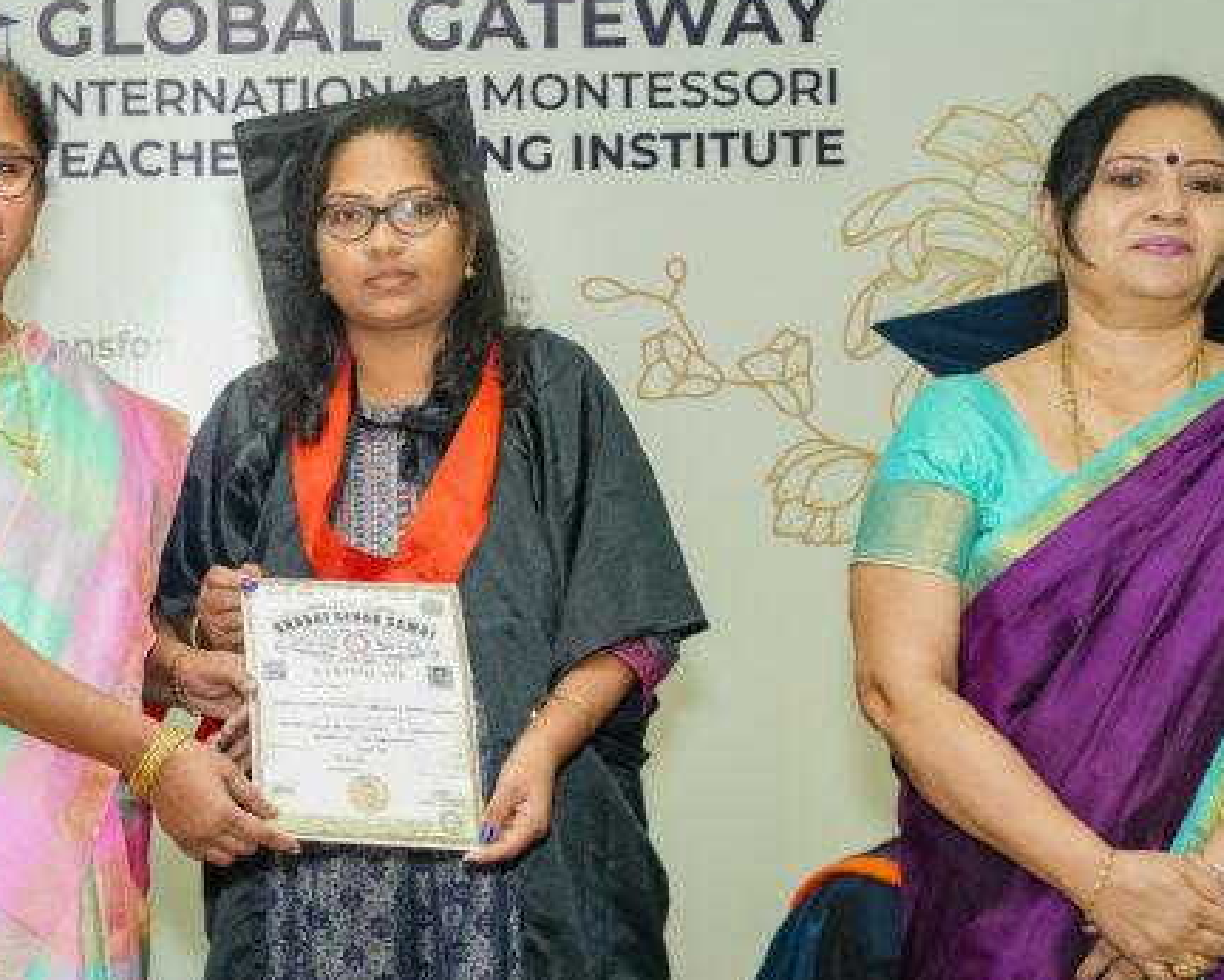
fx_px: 2899
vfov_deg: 19.2
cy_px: 456
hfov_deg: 23.4
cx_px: 187
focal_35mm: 80
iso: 1000
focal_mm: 48
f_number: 5.6
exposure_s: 1/125
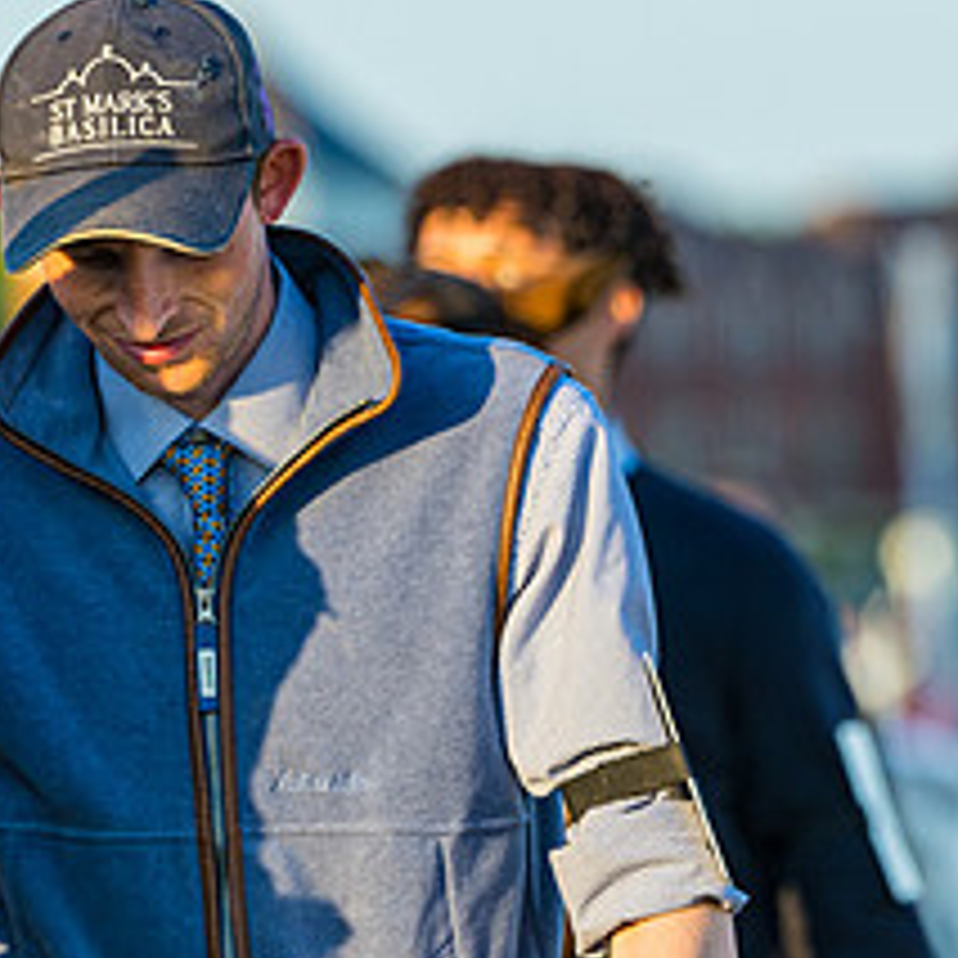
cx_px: -4
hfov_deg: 3.1
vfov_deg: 3.1
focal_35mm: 573
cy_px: 818
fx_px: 17941
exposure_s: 1/640
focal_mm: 175
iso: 400
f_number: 4
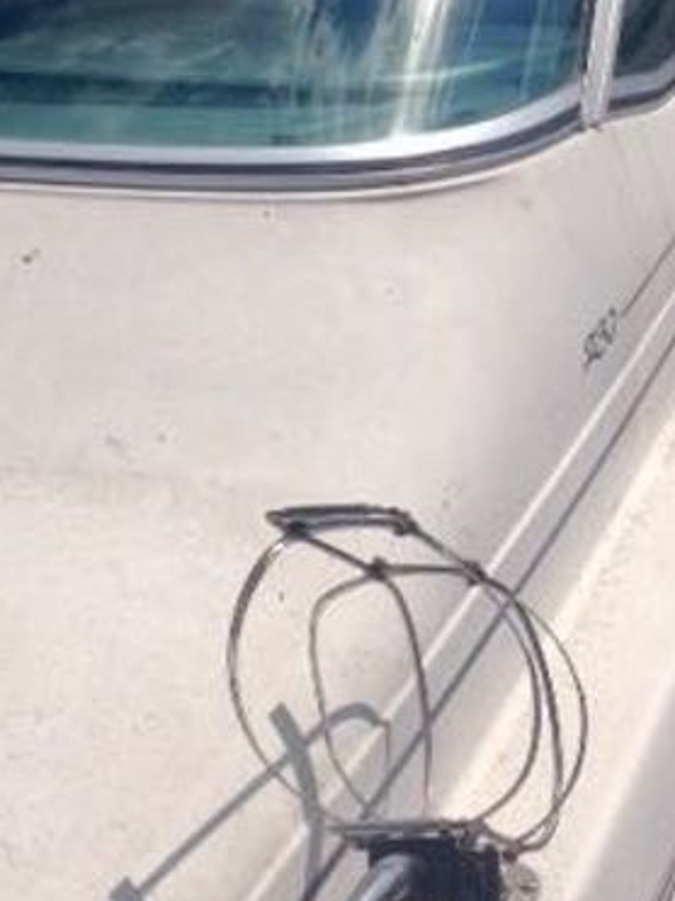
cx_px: 204
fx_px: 2289
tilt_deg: -12.6
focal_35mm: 88
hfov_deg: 16.7
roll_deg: +1.0
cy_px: 276
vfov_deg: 22.1
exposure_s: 1/5525
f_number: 2.4
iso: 50
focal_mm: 4.28
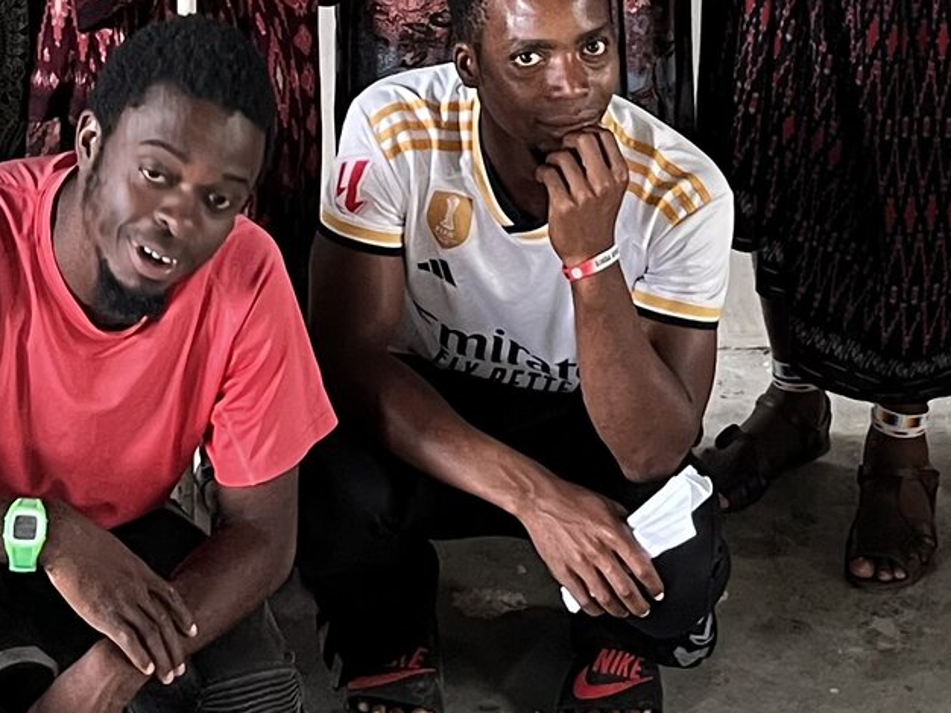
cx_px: 333
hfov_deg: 18.2
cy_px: -470
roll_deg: -1.0
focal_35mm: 108
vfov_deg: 12.7
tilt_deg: -11.2
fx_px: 2966
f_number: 1.6
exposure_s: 1/60
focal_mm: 5.1
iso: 200
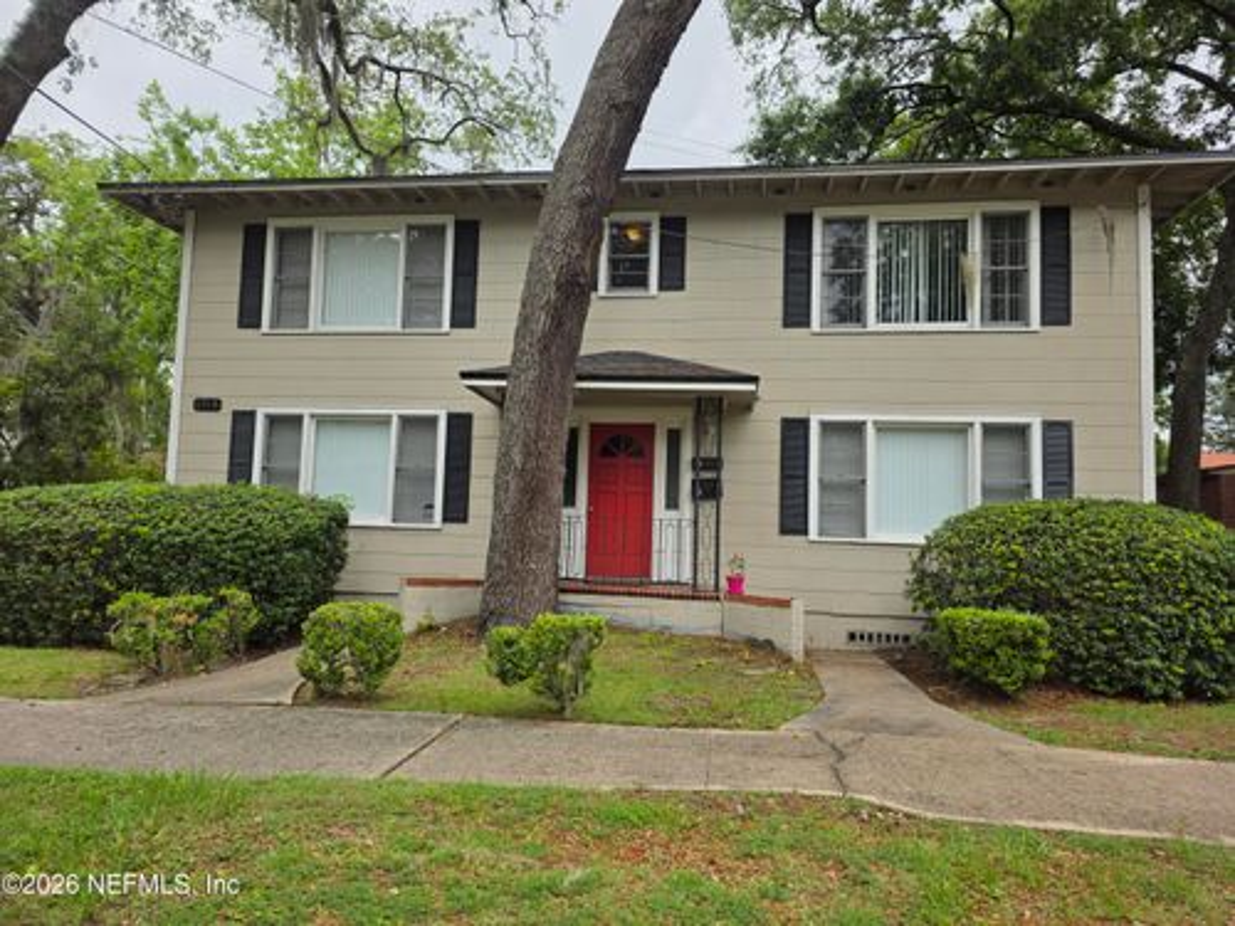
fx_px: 821
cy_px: 463
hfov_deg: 73.9
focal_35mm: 23
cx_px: 618
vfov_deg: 58.9
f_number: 1.7
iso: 80
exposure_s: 1/2321
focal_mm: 6.3
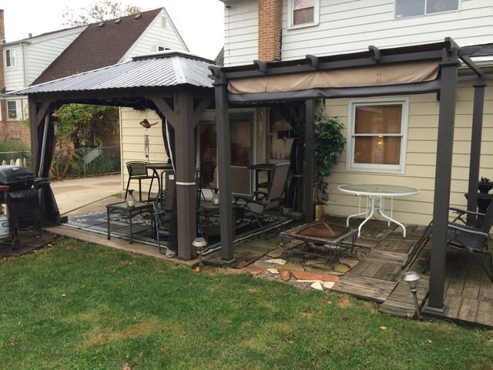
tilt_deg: -8.5
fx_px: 413
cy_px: 185
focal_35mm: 29
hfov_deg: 61.7
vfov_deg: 48.2
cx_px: 246
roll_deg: +0.7
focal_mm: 4.15
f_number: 2.2
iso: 50
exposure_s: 1/30
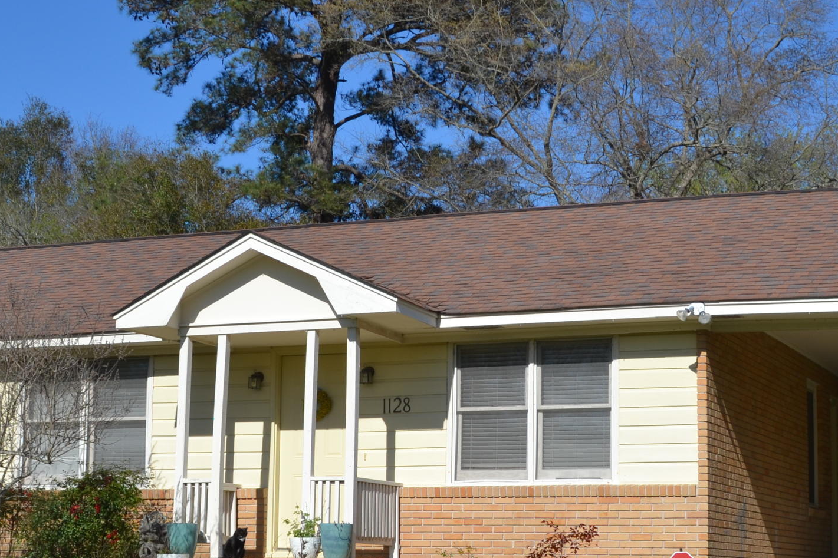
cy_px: 343
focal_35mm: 76
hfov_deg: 26.7
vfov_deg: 17.9
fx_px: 1769
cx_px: 439
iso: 100
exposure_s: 1/320
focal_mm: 24
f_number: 9
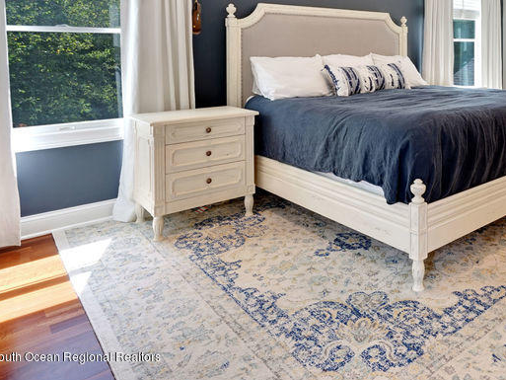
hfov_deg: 55.3
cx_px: 412
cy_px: 53
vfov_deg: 43.6
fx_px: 439
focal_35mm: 30
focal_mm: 16
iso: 400
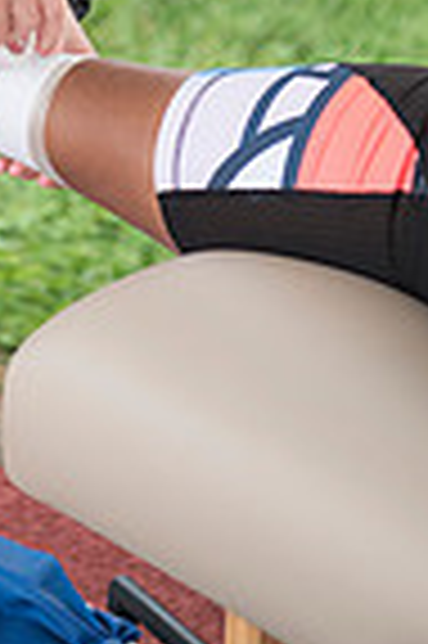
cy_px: -279
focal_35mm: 221
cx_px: 104
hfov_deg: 6.2
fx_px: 3950
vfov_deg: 9.1
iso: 500
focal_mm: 70
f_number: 3.2
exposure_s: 1/200
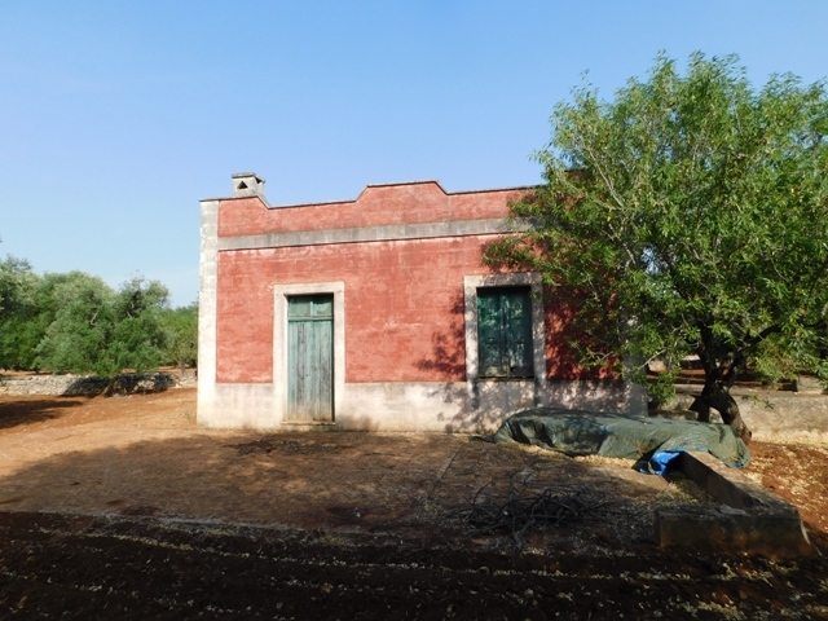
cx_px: 414
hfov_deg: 73.9
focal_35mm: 23
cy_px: 310
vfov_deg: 58.9
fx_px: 550
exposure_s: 1/1250
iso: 125
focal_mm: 4
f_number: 3
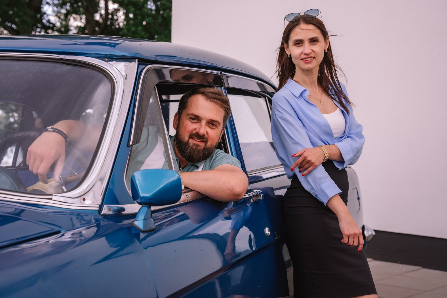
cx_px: 224
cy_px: 149
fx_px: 770
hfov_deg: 32.4
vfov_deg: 21.9
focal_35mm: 62
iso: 320
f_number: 5.6
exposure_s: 1/160
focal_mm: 62
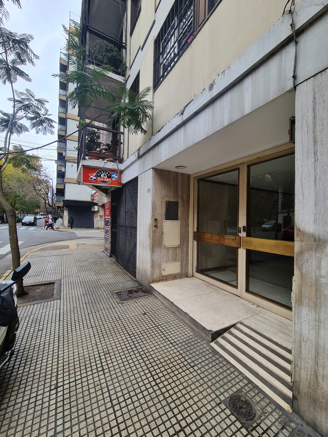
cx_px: 164
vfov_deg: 106.2
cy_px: 218
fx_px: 164
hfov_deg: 89.9
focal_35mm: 13
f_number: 2.2
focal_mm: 2.2
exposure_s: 1/239
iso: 64
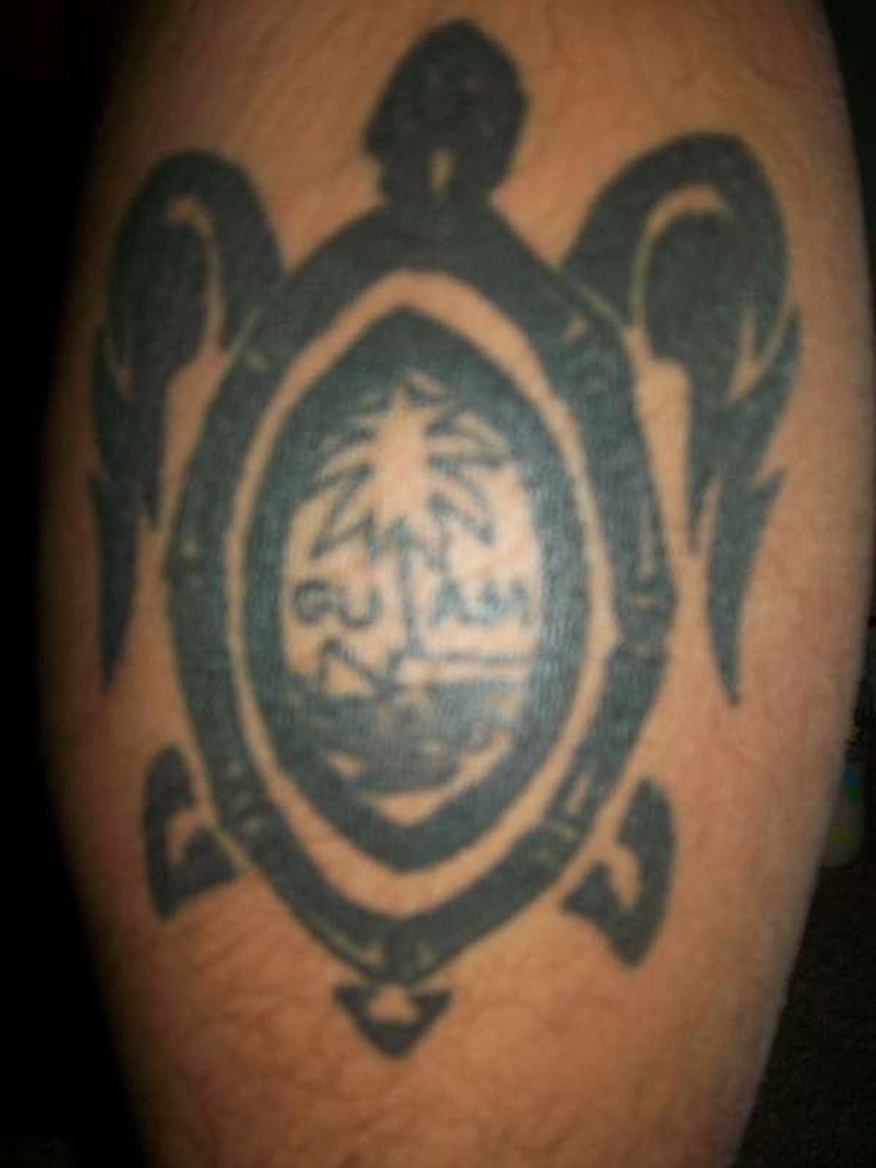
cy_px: 584
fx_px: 1080
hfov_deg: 44.2
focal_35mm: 32
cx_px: 438
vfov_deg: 56.8
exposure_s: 1/60
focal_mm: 5.7
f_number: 2.8
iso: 64
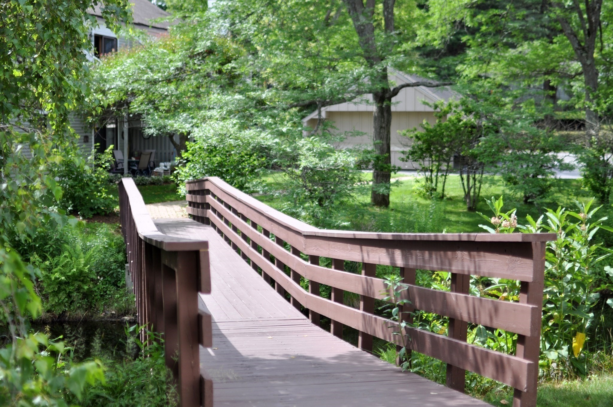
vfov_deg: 25.7
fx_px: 893
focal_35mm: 52
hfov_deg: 37.9
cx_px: 306
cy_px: 204
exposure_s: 1/1600
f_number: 2
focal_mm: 35
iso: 200
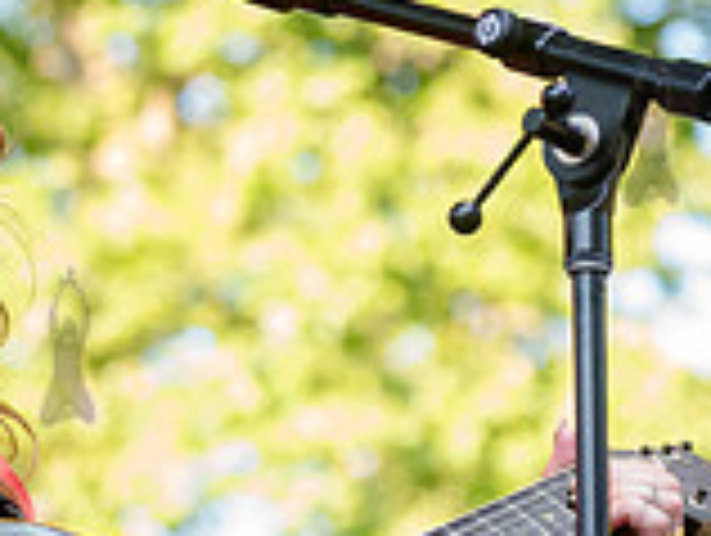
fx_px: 6624
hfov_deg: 6.1
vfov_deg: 4.6
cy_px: 226
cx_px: -79
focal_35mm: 322
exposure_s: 1/500
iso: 2000
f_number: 4.5
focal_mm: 80
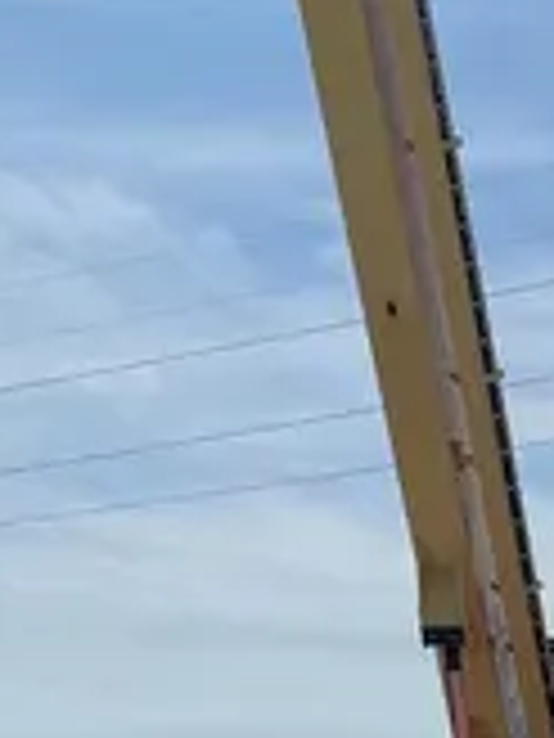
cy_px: 205
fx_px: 2475
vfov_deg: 16.9
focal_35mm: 116
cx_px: 180
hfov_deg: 12.8
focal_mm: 4.2
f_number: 1.6
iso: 50
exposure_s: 1/13333
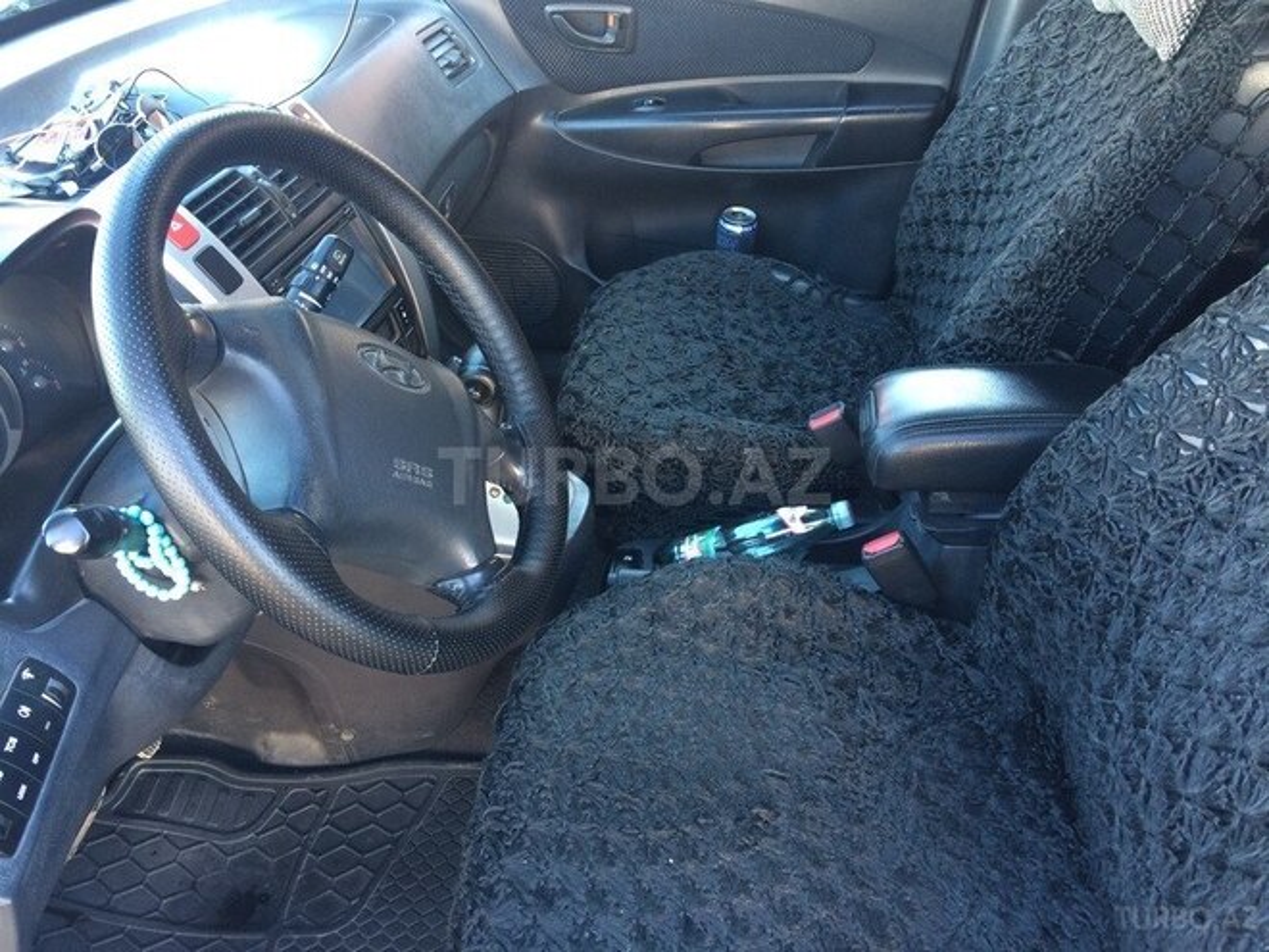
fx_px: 1063
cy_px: 476
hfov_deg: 61.7
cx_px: 634
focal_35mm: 29
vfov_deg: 48.2
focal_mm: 4.15
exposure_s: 1/33
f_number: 2.2
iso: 100
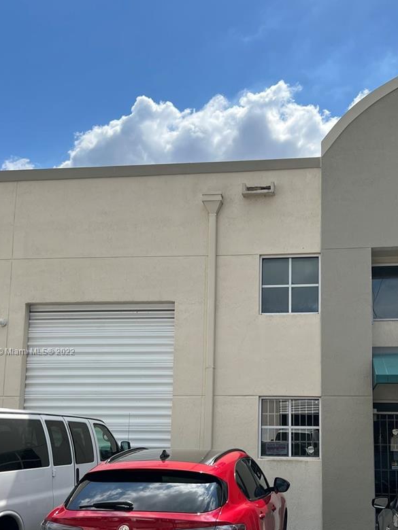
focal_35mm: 40
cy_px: 352
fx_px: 613
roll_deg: +0.4
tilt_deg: +9.7
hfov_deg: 35.7
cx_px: 256
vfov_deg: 46.1
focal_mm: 5.7
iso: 50
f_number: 1.5
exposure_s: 1/6211
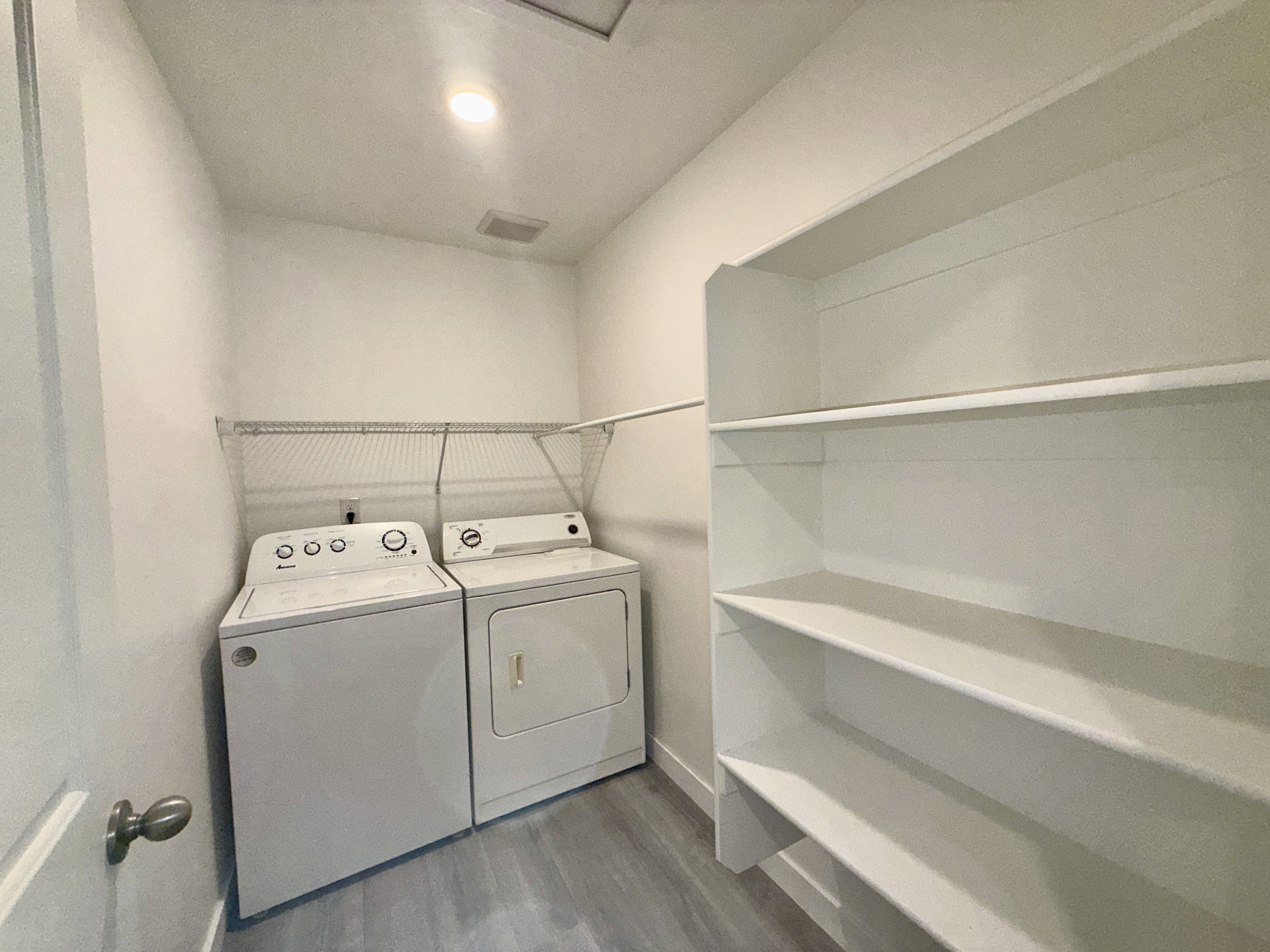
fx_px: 514
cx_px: 635
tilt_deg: -1.7
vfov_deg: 85.7
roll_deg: +1.7
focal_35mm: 14
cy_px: 476
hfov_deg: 102.1
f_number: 2.2
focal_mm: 2.22
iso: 125
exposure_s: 1/120
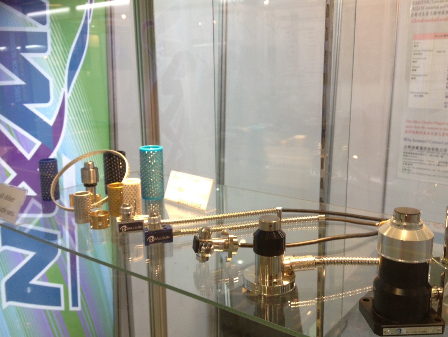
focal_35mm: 37
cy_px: 165
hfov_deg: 50.1
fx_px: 479
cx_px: 226
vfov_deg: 38.7
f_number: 2.4
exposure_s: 1/20
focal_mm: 4.28
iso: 64
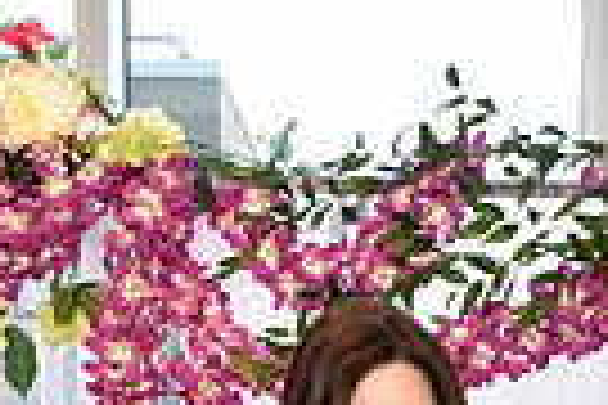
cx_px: 495
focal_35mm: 103
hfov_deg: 19.6
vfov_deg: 11.8
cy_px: 821
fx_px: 1739
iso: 200
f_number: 5
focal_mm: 24
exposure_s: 1/60
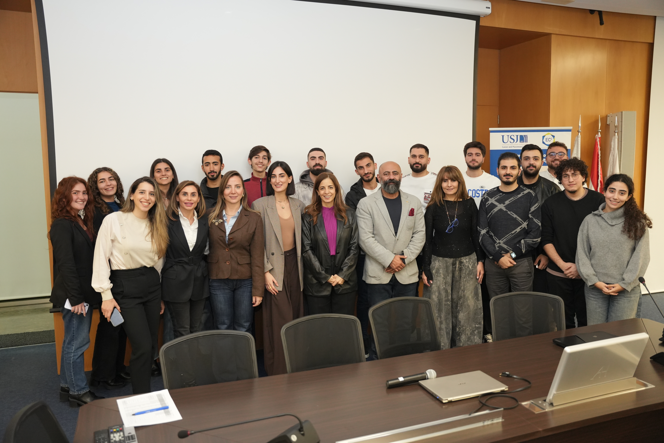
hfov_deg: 63.3
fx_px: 539
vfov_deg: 44.7
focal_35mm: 29
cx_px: 332
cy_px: 222
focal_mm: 29.2
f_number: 2.8
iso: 3200
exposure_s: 1/100
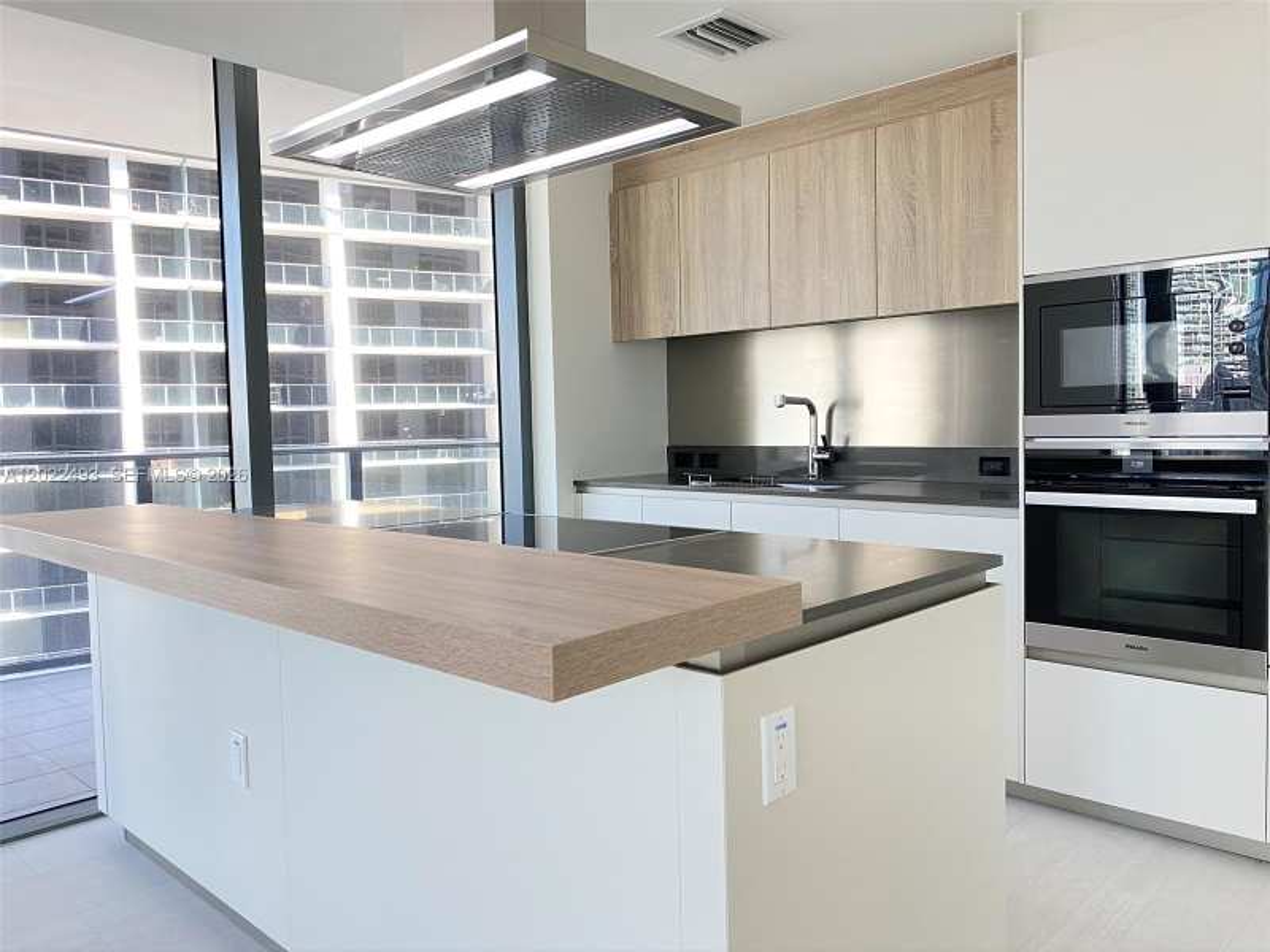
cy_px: 476
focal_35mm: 26
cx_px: 635
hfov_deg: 67.3
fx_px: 954
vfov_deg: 53.1
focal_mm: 4.25
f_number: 1.8
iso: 80
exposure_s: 1/60
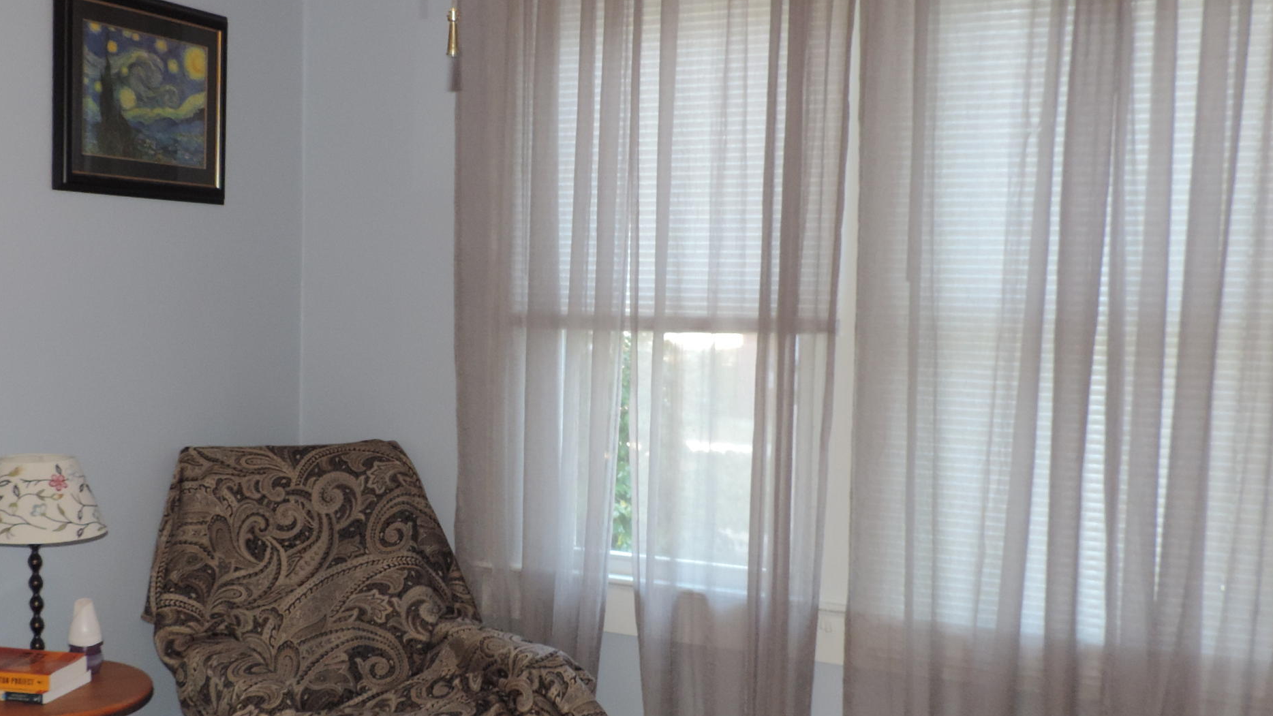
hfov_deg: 48.2
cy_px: 440
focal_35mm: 42
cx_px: 539
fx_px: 1418
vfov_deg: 28.3
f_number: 3
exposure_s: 1/30
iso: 200
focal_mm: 4.3
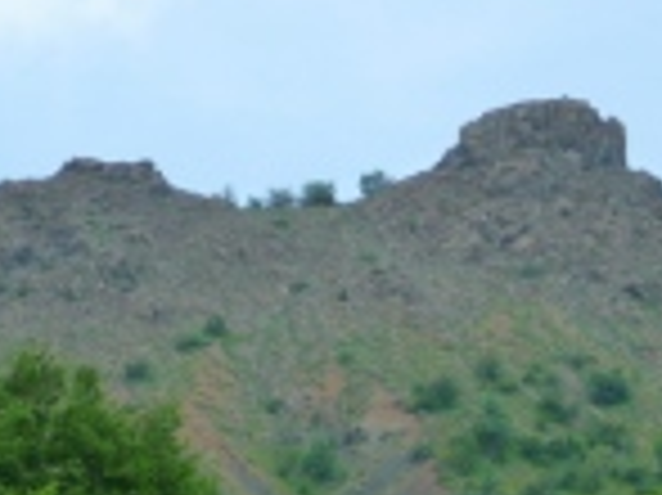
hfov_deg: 10.5
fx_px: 3612
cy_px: 477
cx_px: 482
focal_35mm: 189
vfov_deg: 7.8
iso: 160
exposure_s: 1/500
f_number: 4.5
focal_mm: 10.5
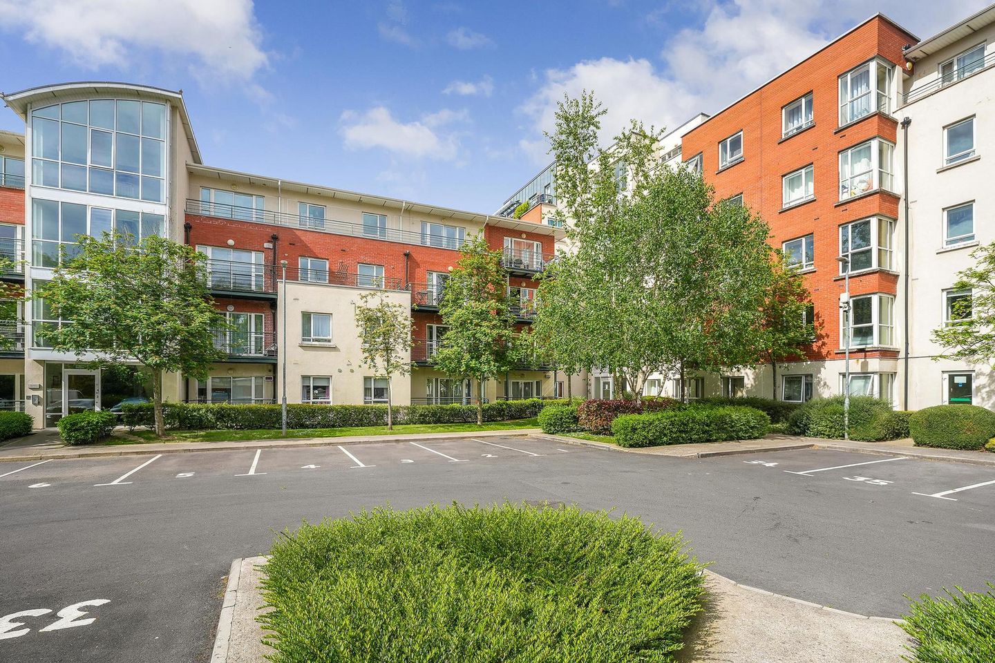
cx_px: 498
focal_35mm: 16
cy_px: 332
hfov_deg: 96.7
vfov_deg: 73.7
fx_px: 442
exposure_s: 1/640
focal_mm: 16
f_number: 8
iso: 320
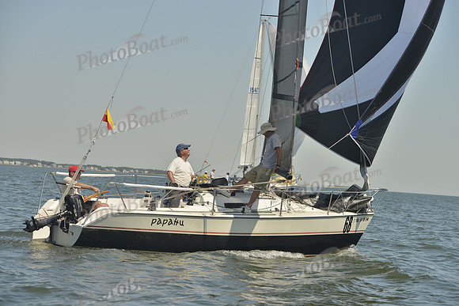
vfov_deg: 13.0
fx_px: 1339
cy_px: 153
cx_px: 230
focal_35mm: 105
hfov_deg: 19.5
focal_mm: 105
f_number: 6.3
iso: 200
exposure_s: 1/800
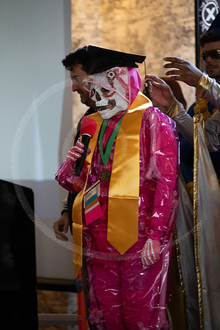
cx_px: 110
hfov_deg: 10.7
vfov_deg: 16.0
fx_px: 1173
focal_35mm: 128
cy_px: 165
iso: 4000
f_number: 2.8
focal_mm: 128
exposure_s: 1/250
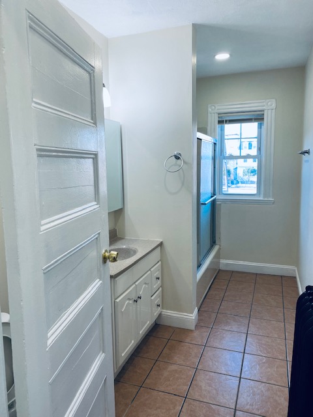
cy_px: 208
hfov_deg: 53.1
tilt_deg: -5.7
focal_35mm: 26
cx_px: 156
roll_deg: +0.7
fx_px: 313
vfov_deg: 67.3
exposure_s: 1/120
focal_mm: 4.25
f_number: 1.8
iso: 50
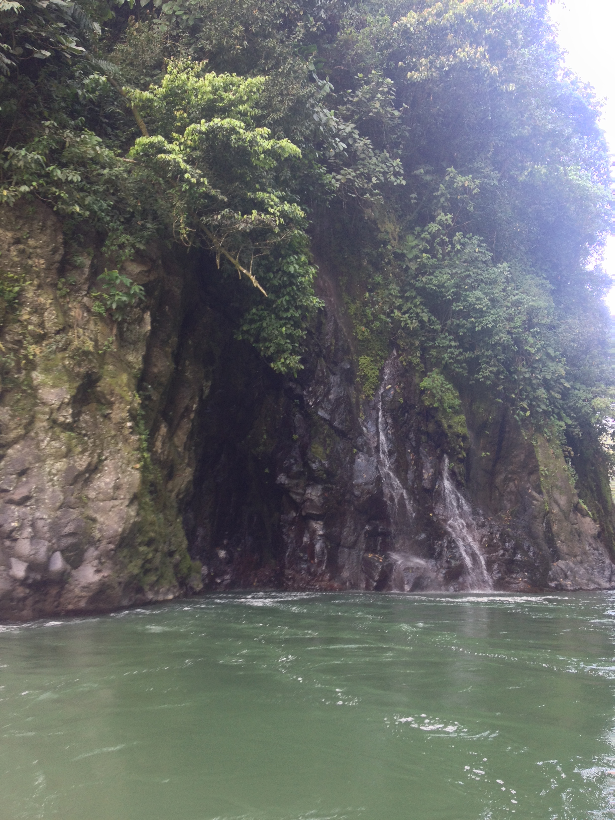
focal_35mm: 35
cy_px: 410
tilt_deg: +11.3
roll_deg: -4.3
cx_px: 308
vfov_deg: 52.6
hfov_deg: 40.7
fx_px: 829
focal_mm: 4.28
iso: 50
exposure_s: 1/30
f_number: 2.4
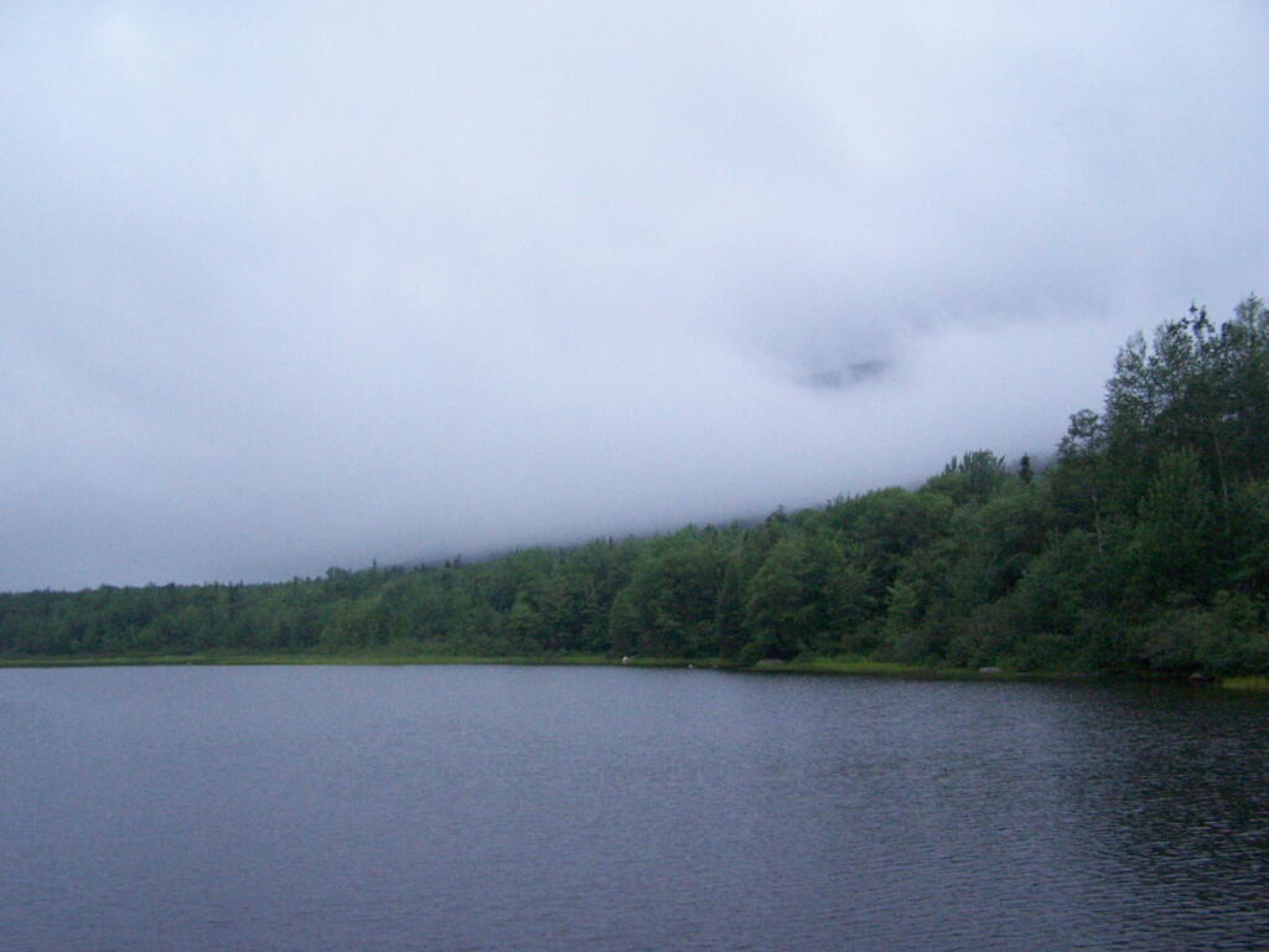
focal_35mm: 38
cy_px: 476
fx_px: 1393
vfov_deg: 37.7
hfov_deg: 49.0
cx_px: 634
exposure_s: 1/80
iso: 400
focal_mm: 6.3
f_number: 2.8
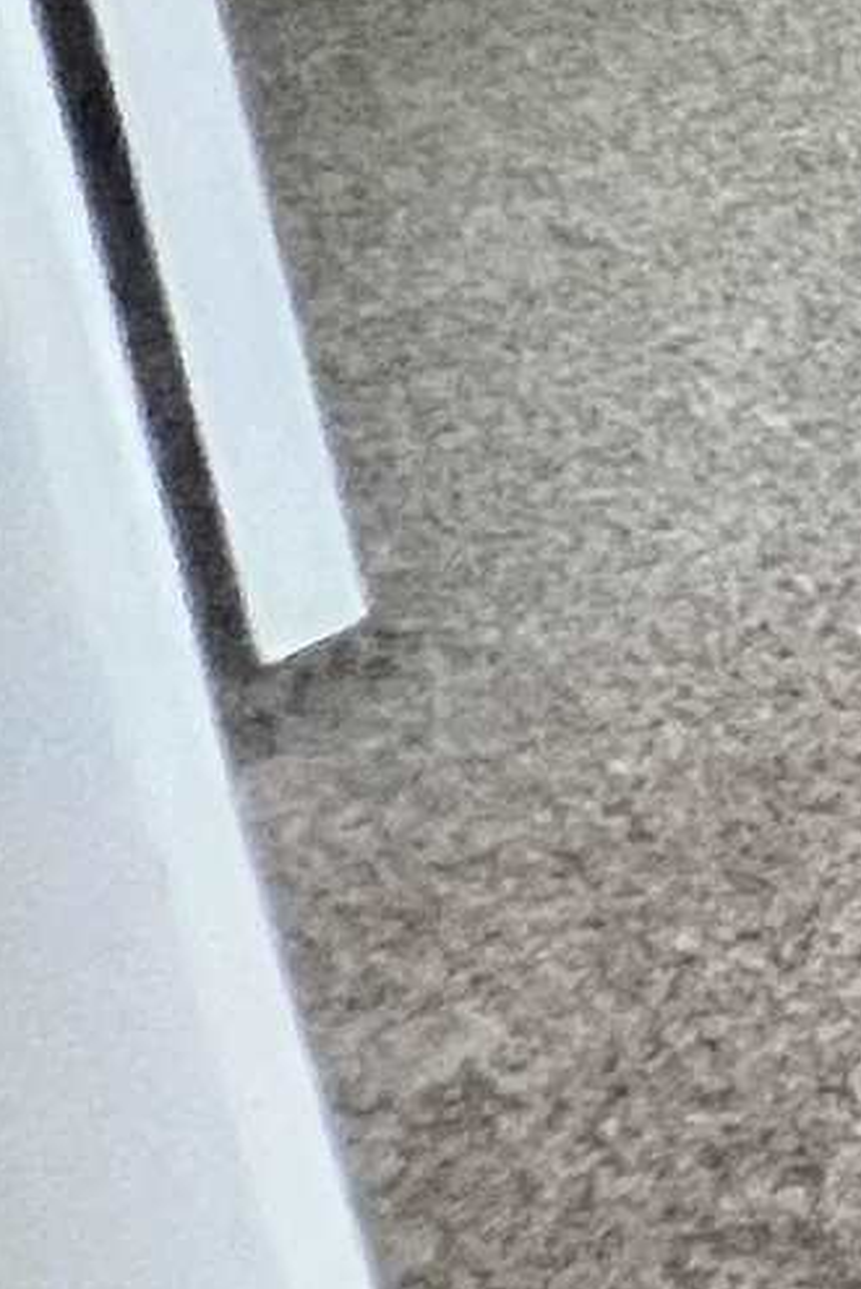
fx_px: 3009
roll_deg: +3.7
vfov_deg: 15.9
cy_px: -1579
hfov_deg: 6.9
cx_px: 3992
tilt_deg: -8.8
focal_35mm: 84
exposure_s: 1/99
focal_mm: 1.57
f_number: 1.8
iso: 200
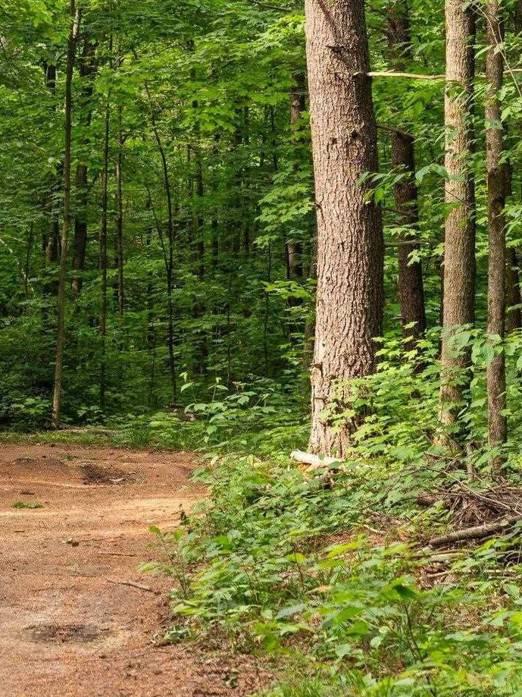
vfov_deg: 13.2
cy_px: 255
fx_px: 3017
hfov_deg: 9.8
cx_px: -76
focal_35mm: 150
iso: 1600
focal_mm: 70
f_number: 8
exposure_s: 1/320
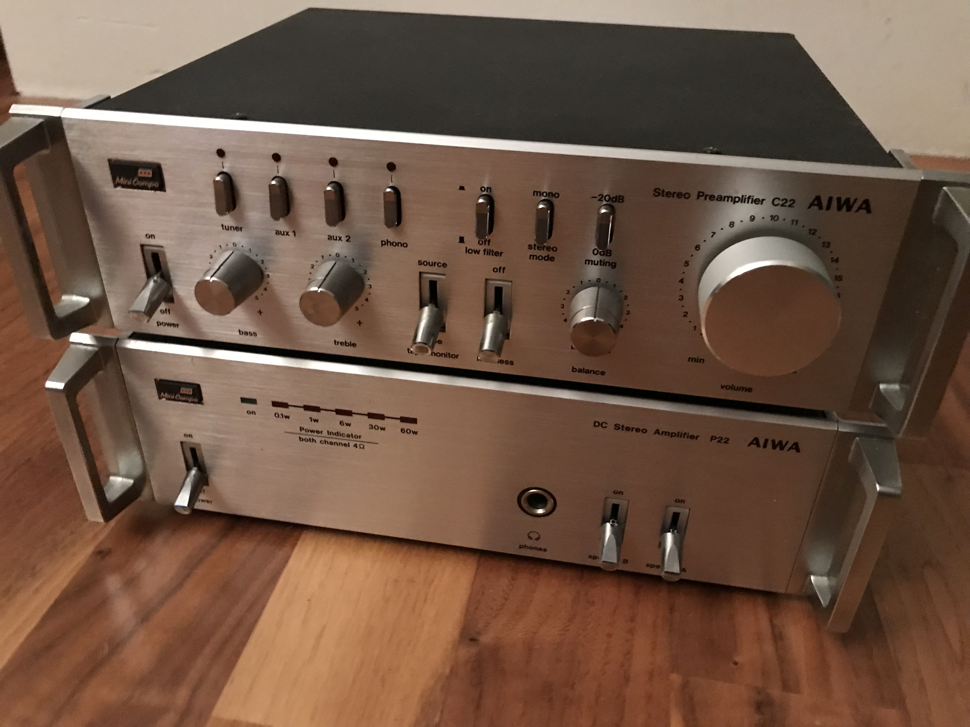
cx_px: 485
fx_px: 785
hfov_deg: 63.4
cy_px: 364
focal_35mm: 28
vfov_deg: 49.7
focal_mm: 3.99
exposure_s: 1/4
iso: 125
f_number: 1.8
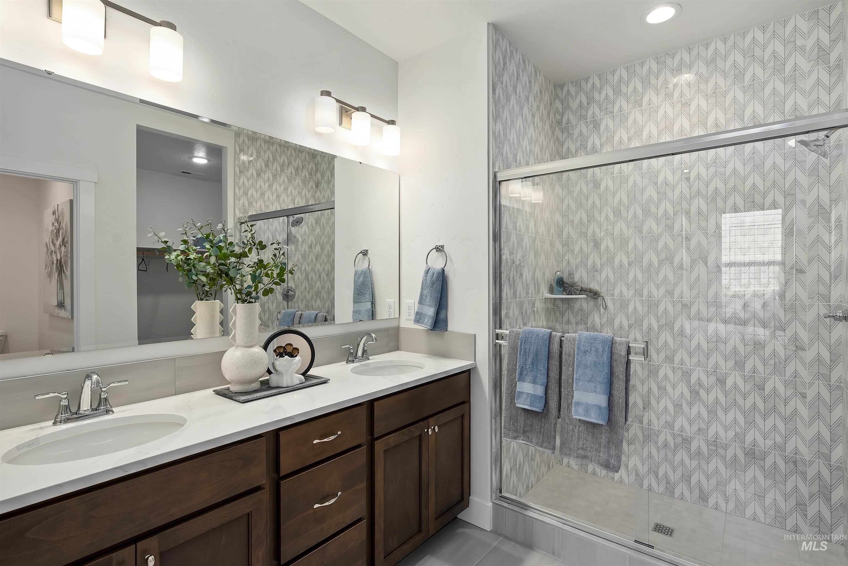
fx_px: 401
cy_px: 283
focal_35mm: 17
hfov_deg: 93.3
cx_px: 424
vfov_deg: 70.5
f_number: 6.3
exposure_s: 1/25
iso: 320
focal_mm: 17
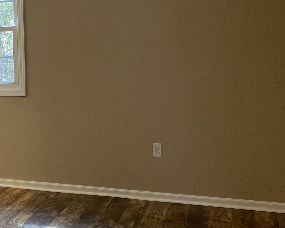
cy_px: 86
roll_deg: +1.5
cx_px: 6
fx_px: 514
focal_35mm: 61
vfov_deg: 24.9
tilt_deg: -5.6
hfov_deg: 29.1
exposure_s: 1/60
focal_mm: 4.25
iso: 160
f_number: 1.8
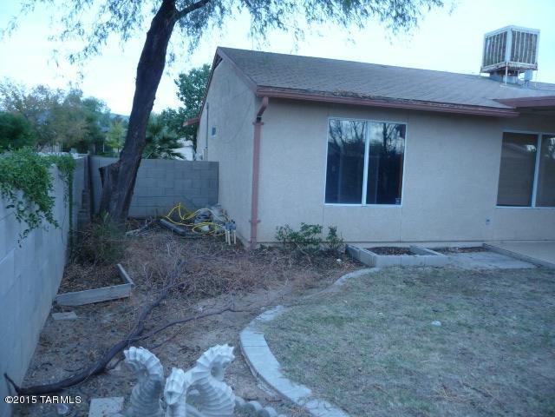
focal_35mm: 28
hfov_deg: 63.4
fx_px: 449
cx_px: 278
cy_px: 208
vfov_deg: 49.7
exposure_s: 1/160
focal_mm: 4.7
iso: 100
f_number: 3.3
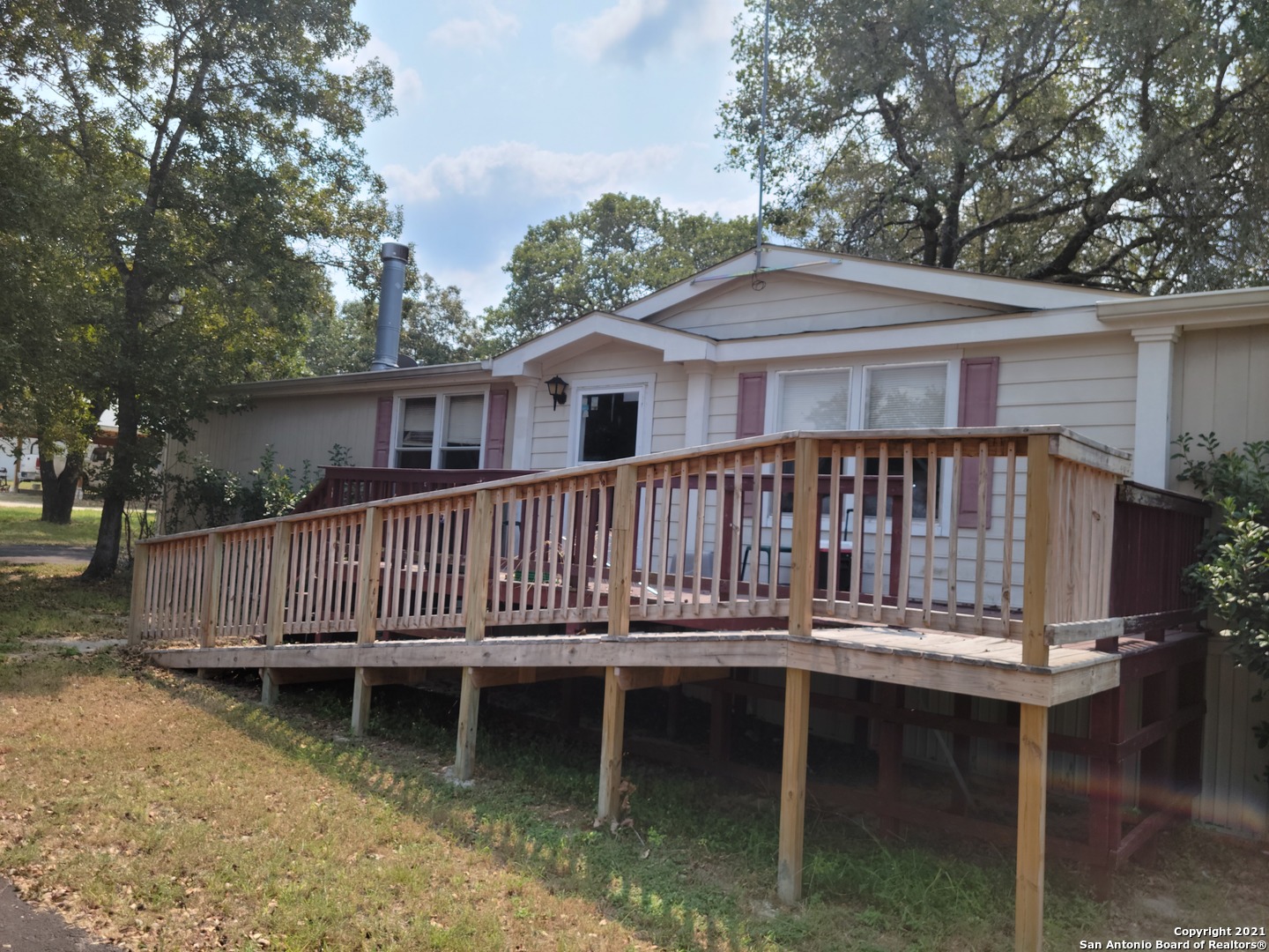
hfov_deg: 63.4
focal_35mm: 28
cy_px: 476
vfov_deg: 49.7
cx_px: 634
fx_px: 1026
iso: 25
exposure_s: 1/746
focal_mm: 5.9
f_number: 2
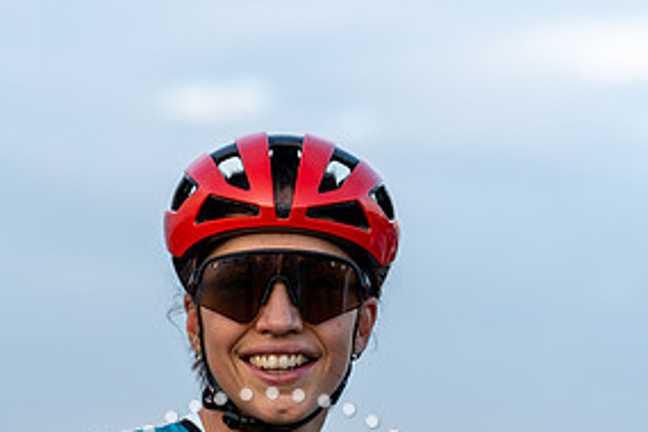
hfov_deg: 12.4
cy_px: 407
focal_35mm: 166
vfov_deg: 8.2
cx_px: 311
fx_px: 2988
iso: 400
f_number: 3.2
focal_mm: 105
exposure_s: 1/1250
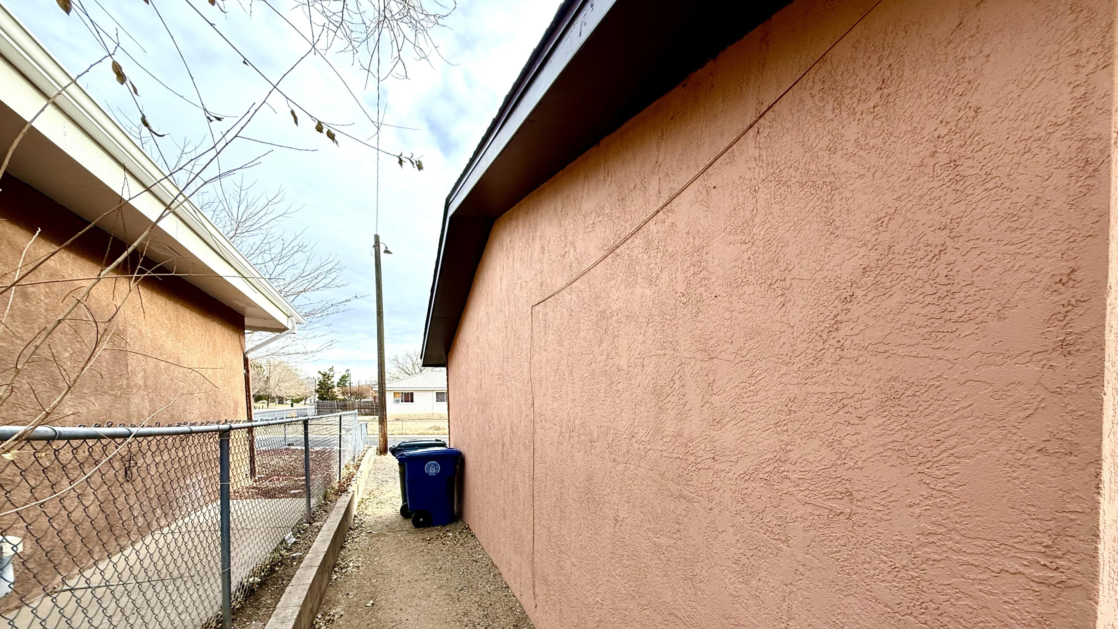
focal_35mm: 16
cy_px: 426
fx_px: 474
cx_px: 585
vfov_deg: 65.1
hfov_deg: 99.3
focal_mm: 2.22
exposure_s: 1/264
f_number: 2.2
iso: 64
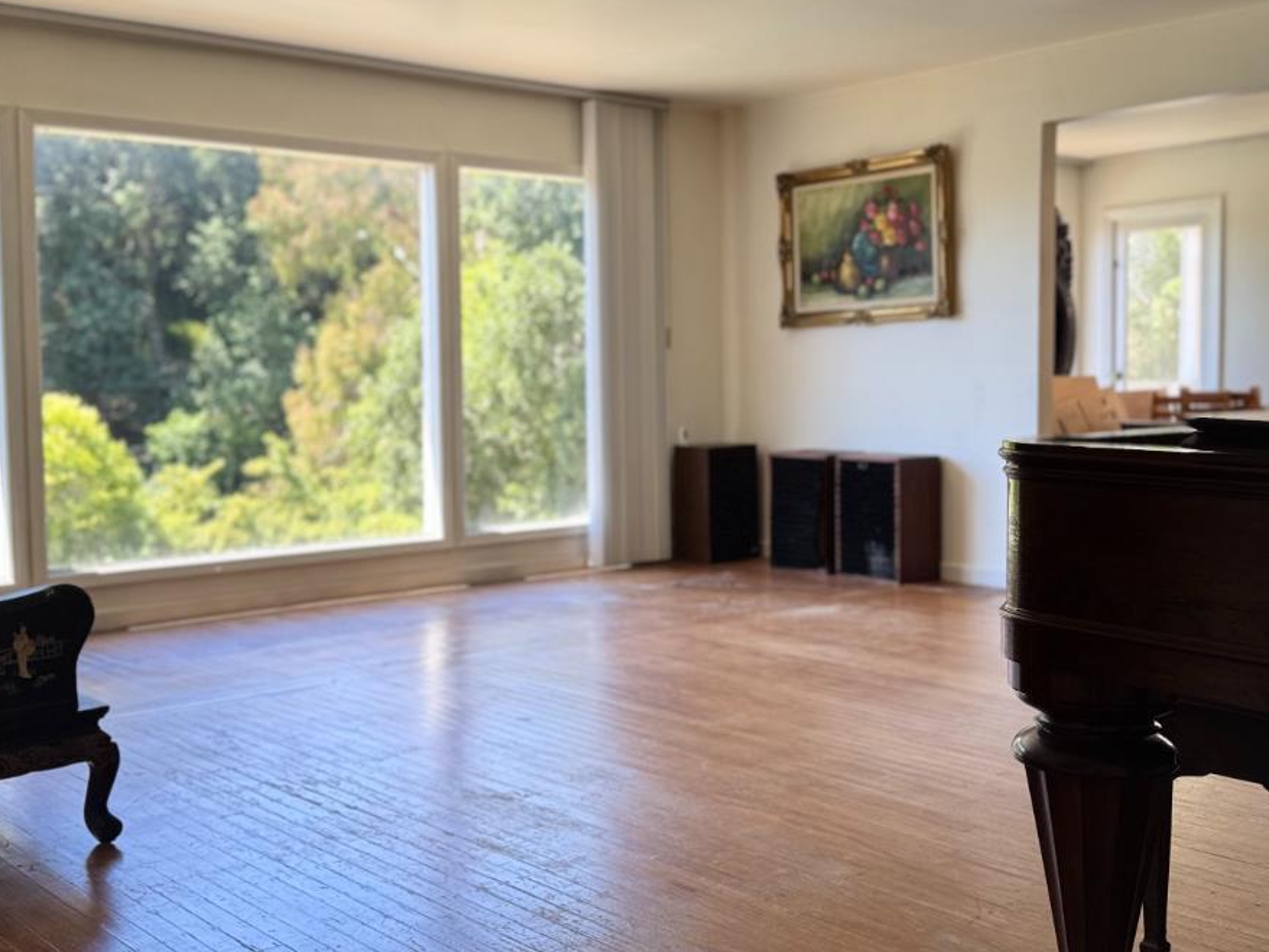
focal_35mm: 41
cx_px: 694
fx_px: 1503
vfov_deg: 35.1
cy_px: 449
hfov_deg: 45.7
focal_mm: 6.76
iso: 64
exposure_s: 1/141
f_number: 1.78
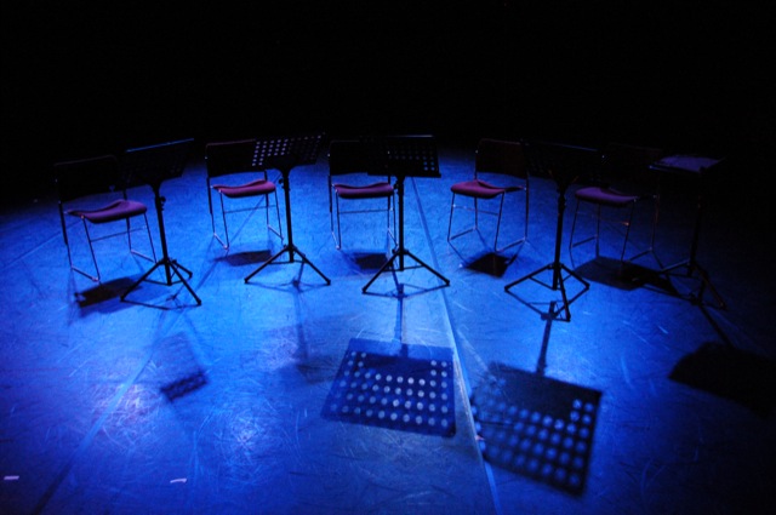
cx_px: 388
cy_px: 258
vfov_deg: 47.8
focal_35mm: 27
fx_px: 581
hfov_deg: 67.4
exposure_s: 1/40
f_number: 3.5
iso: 1600
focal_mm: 18
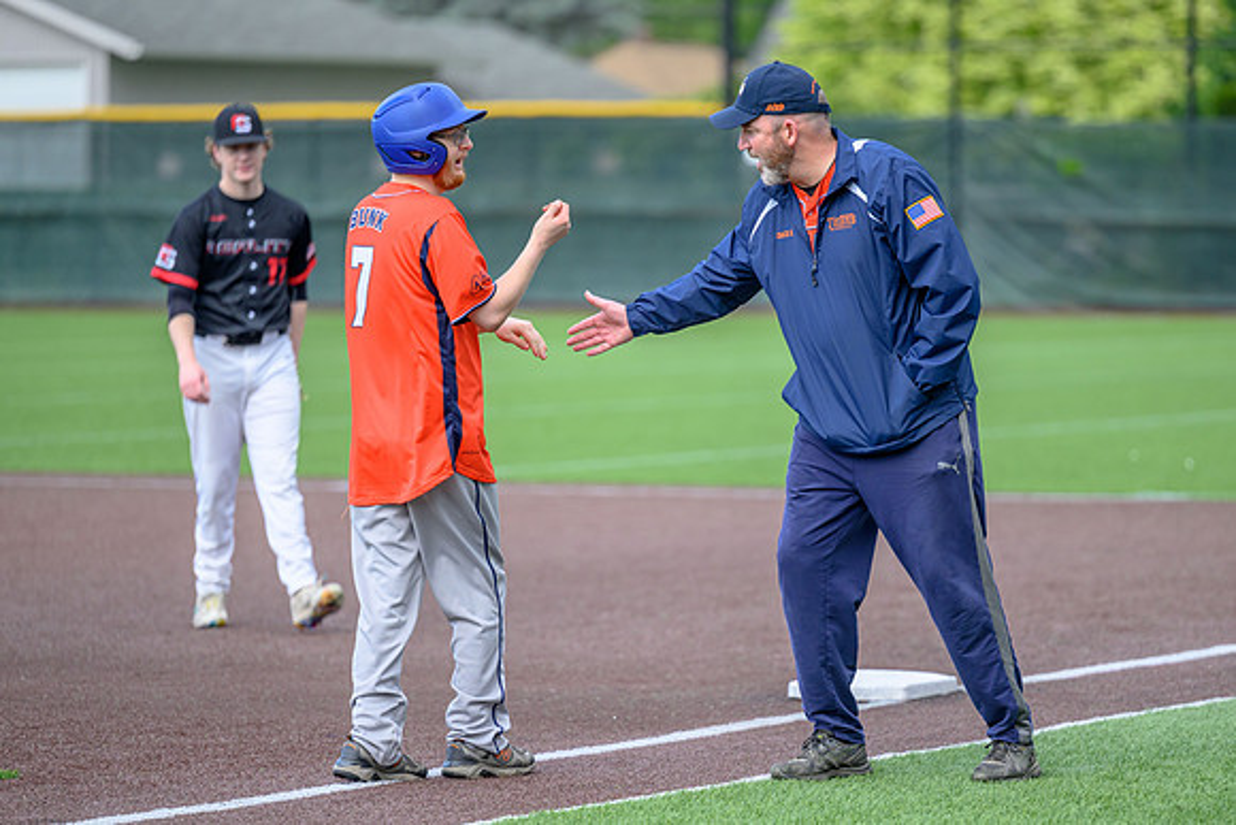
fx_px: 7374
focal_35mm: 215
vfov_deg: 6.4
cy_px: 484
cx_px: 722
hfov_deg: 9.6
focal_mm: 175
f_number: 2.8
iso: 560
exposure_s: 1/2000
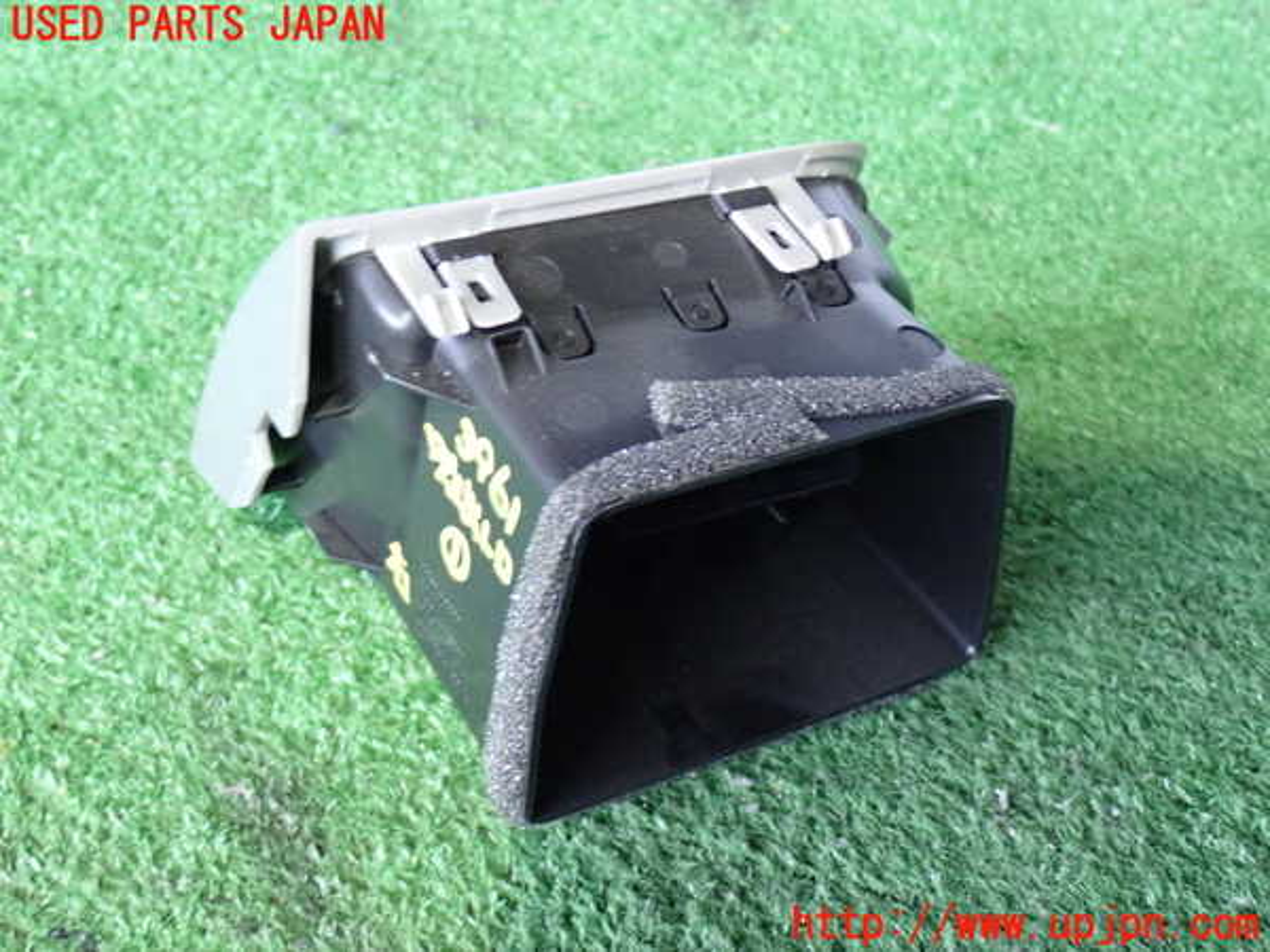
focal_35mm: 50
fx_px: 1834
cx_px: 635
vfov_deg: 29.1
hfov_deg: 38.2
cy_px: 476
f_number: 3.2
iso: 800
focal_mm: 9.01
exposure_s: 1/13
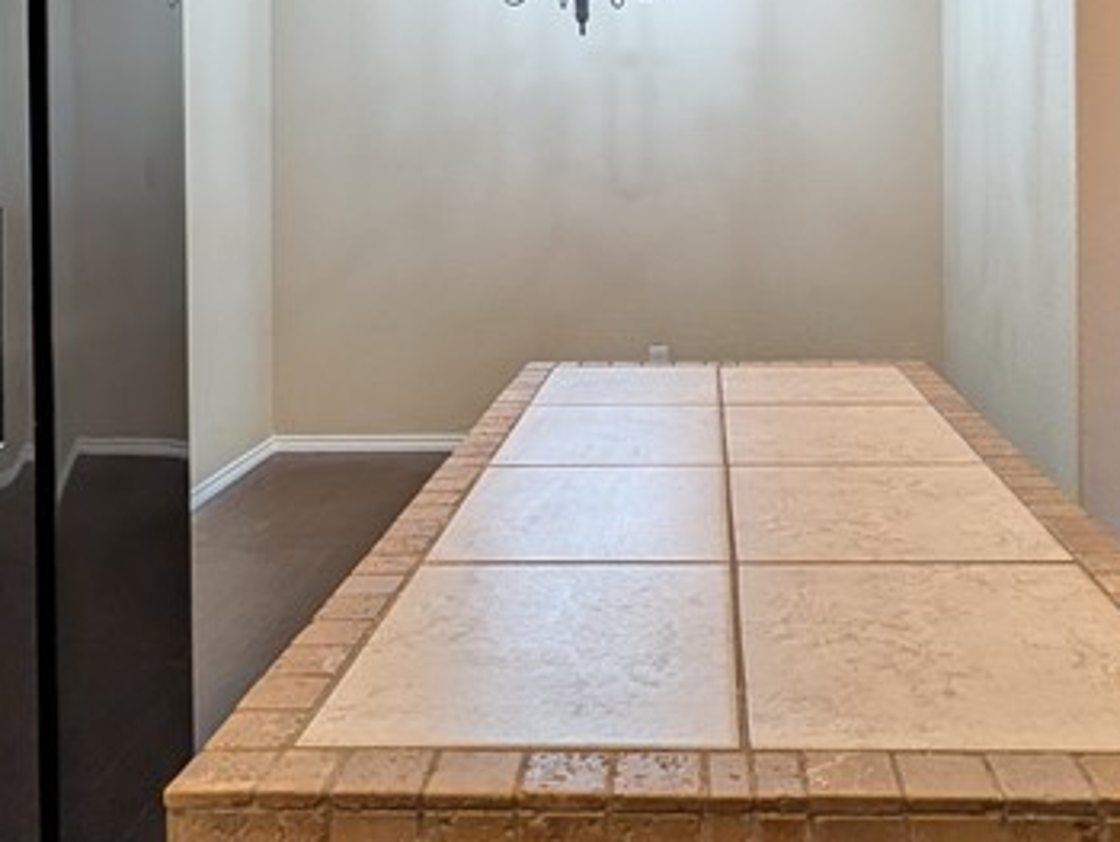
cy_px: 157
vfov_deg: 39.0
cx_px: 648
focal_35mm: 35
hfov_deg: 52.4
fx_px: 1133
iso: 128
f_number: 1.7
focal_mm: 2.02
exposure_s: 1/40
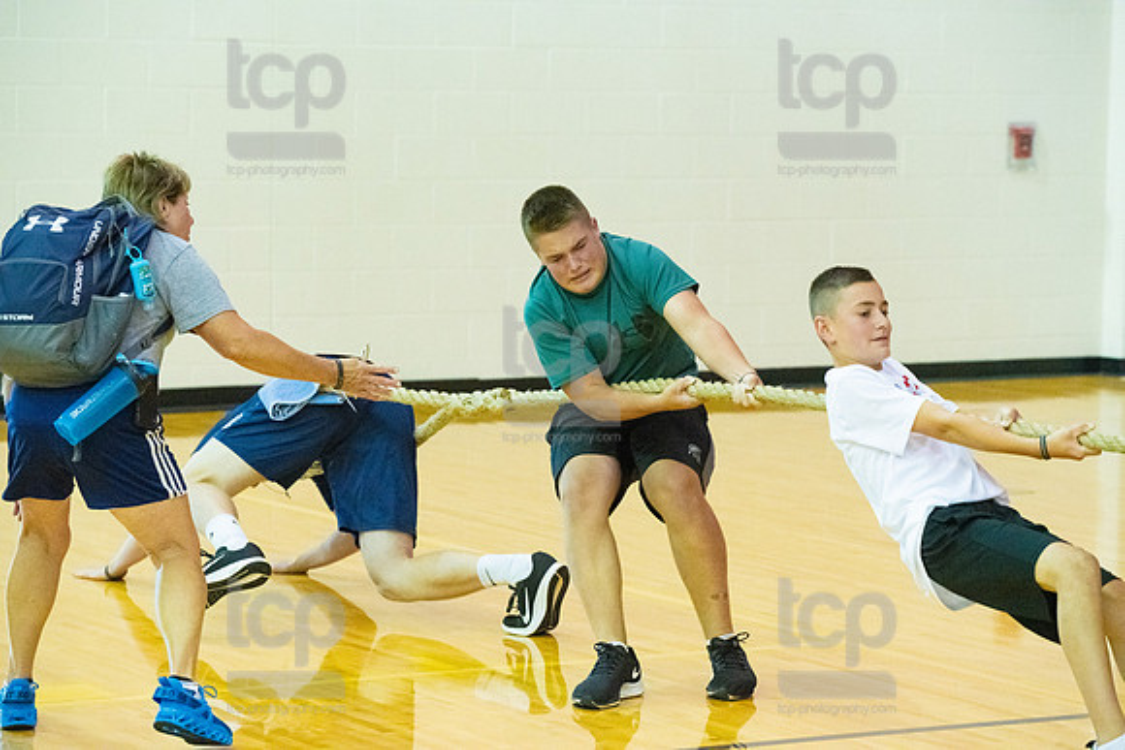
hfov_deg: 16.4
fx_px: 3907
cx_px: 562
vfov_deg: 11.0
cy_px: 375
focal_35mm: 125
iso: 6400
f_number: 4.5
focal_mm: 125
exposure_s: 1/640
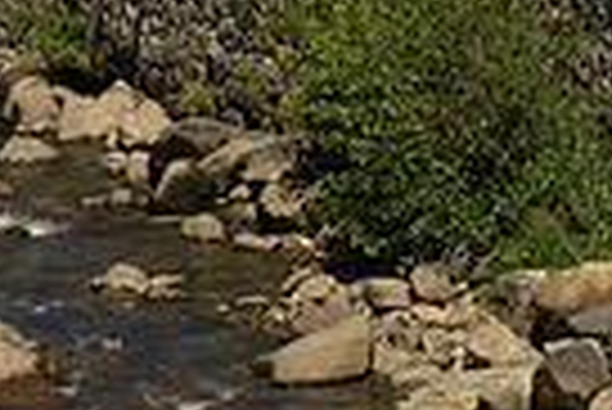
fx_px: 2604
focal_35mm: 153
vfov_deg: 8.9
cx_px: 189
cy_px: -29
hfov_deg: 13.4
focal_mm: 36
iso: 400
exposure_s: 1/400
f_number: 10
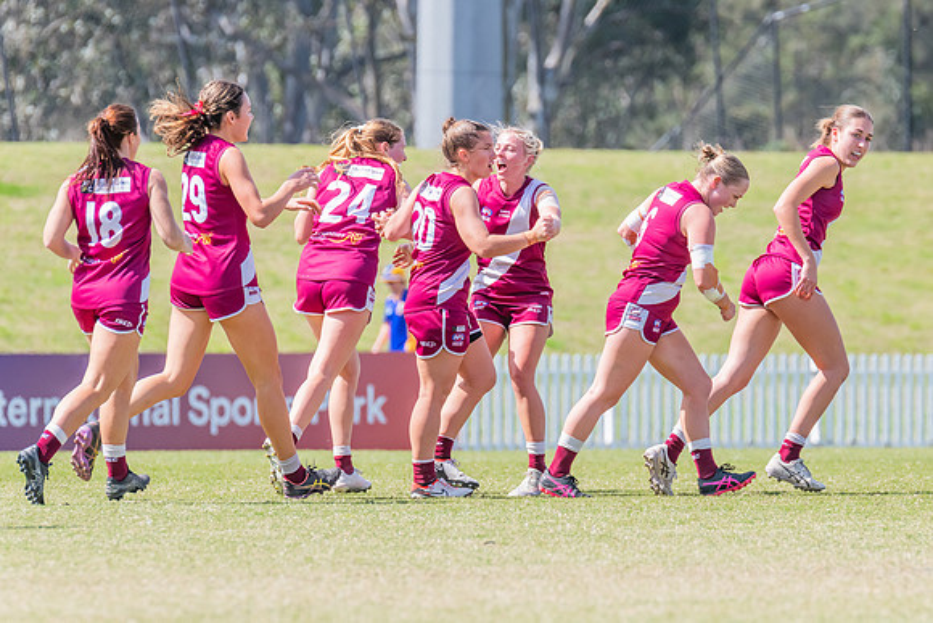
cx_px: 560
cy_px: 284
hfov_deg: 4.1
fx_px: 13190
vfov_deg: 2.7
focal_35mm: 509
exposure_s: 1/1250
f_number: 9
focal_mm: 420
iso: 800
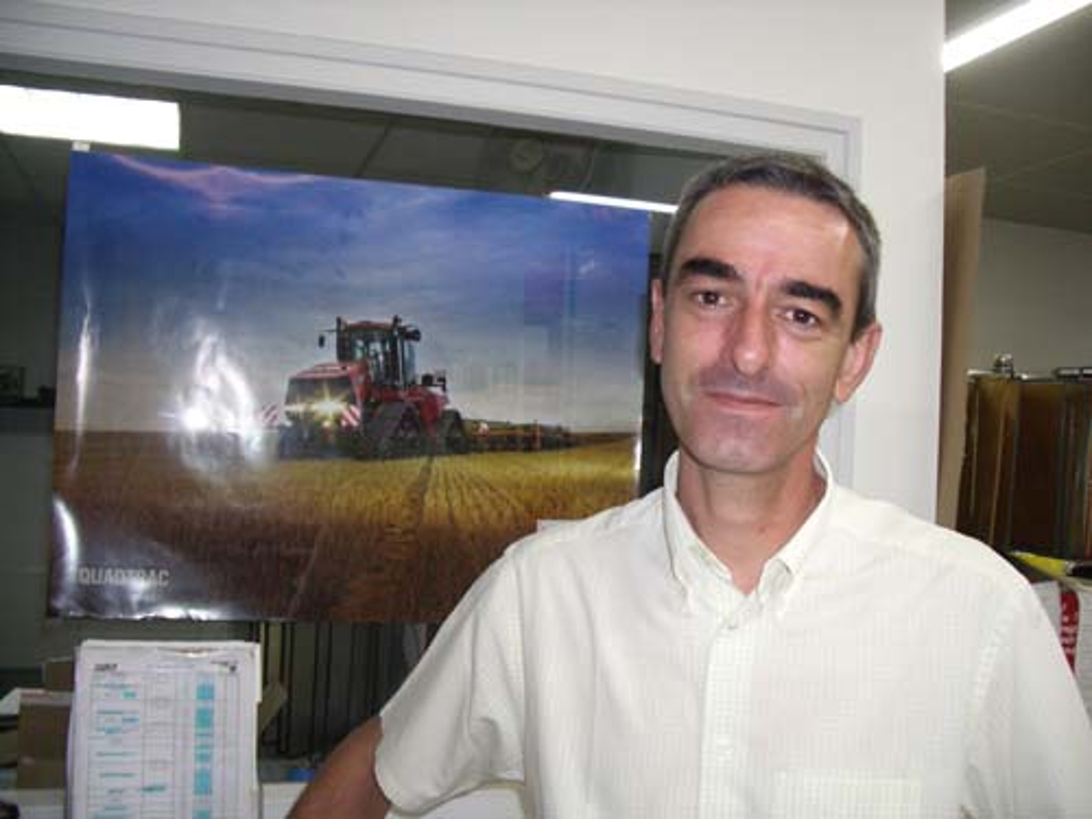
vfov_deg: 40.7
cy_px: 410
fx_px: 1104
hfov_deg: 52.6
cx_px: 546
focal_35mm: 35
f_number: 2.6
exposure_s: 1/60
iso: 200
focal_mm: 5.8
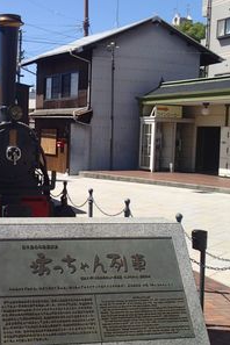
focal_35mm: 56
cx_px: 19
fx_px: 537
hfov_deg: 23.5
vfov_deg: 35.6
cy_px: 173
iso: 100
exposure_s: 1/800
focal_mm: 7.34
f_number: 4
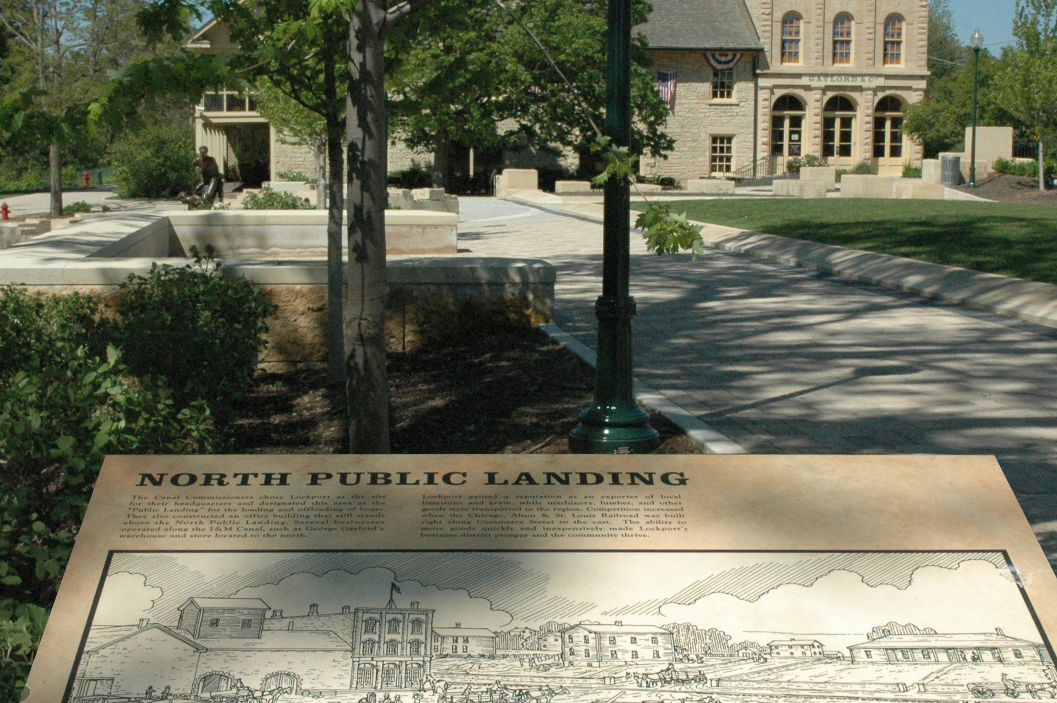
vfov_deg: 21.9
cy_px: 354
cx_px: 510
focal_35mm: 62
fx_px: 1813
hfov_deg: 32.5
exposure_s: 1/1000
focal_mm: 25
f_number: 16
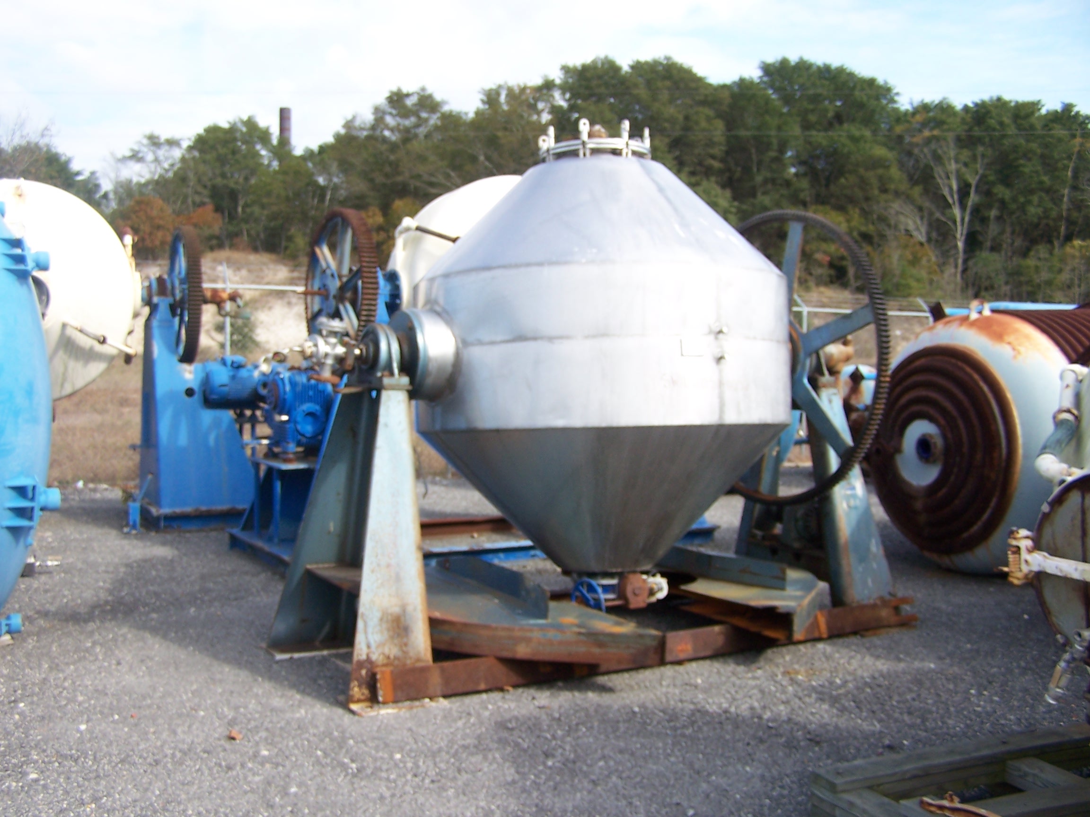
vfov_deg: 37.7
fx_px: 1197
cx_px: 545
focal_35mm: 38
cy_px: 408
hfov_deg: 49.0
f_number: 2.8
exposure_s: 1/500
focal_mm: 6.3
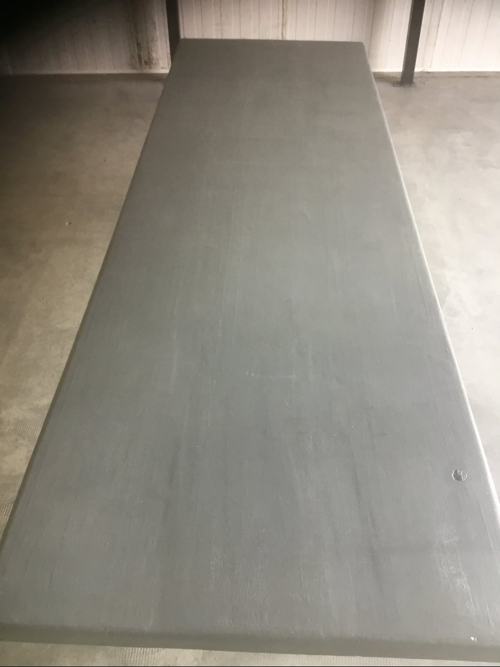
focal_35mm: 31
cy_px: 334
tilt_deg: -42.8
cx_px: 250
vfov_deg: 58.4
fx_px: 597
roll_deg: -0.2
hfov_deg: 45.4
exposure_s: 1/33
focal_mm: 3.3
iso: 80
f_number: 2.4
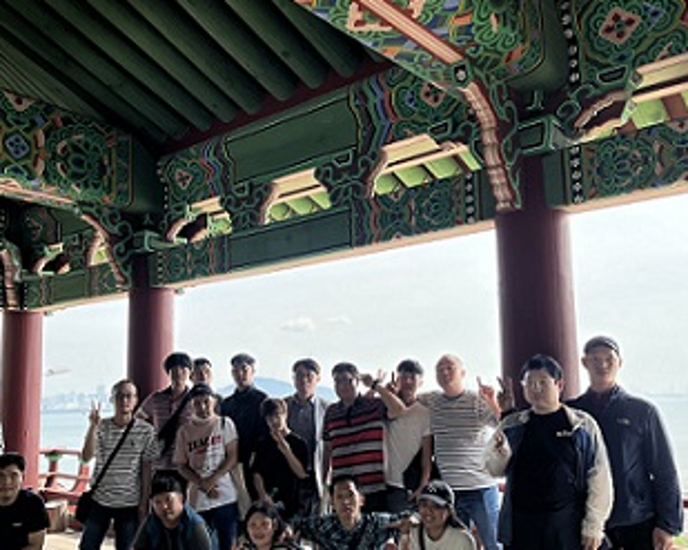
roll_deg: +1.6
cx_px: 301
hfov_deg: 52.7
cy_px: 307
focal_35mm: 34
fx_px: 692
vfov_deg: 43.3
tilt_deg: +6.9
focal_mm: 5.1
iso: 50
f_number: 1.6
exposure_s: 1/1106
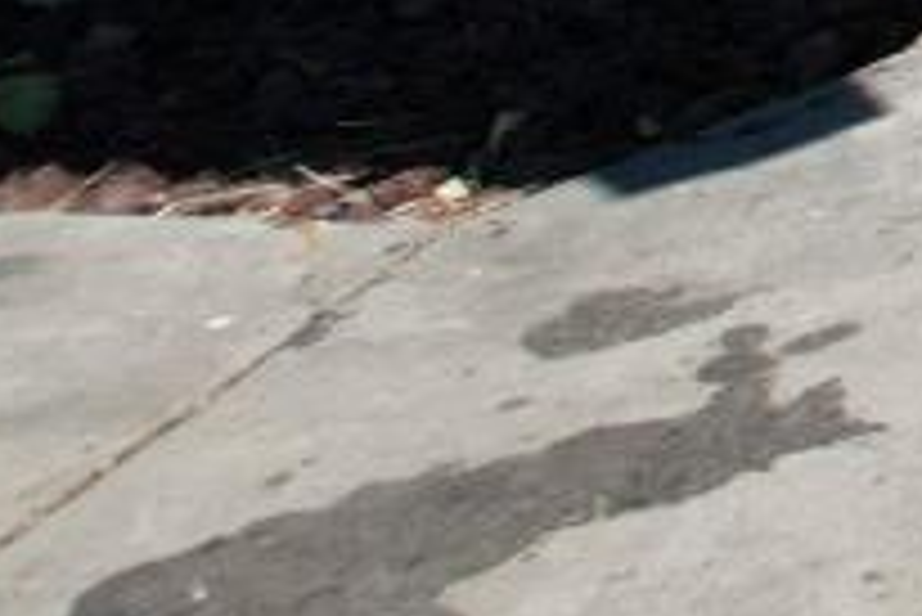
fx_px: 4126
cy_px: -1362
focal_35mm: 161
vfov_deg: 7.3
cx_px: 2955
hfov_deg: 9.4
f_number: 2.8
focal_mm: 8.38
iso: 120
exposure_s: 1/2500
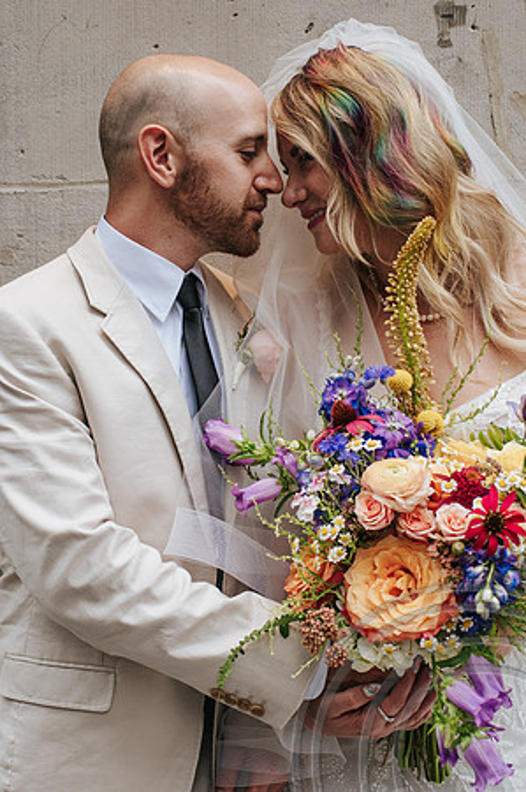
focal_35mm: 57
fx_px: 1246
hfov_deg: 23.8
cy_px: 424
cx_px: 205
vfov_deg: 35.2
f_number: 3.2
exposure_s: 1/320
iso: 450
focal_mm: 35
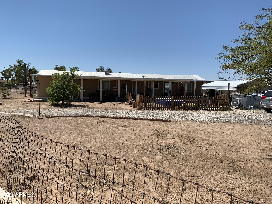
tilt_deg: -4.3
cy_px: 102
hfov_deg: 67.3
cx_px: 136
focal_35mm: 26
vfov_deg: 53.1
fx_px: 204
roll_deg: -3.1
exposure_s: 1/3650
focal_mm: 4.25
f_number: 1.8
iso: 25
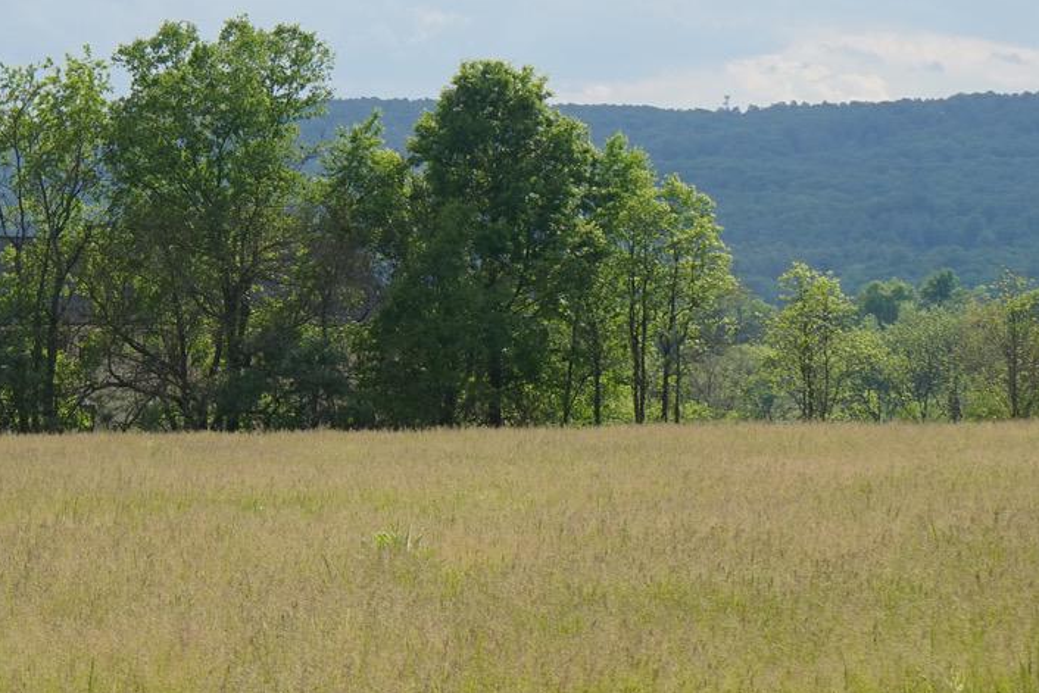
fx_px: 5860
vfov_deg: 6.8
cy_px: 363
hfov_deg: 10.1
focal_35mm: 203
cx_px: 253
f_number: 11
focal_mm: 70
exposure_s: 1/160
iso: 100
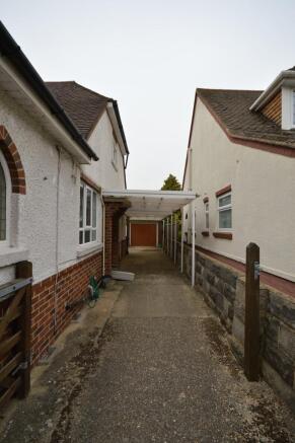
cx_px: 148
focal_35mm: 15
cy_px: 222
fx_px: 185
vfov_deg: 100.4
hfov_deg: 77.3
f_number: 6.3
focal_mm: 10
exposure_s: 1/160
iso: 100
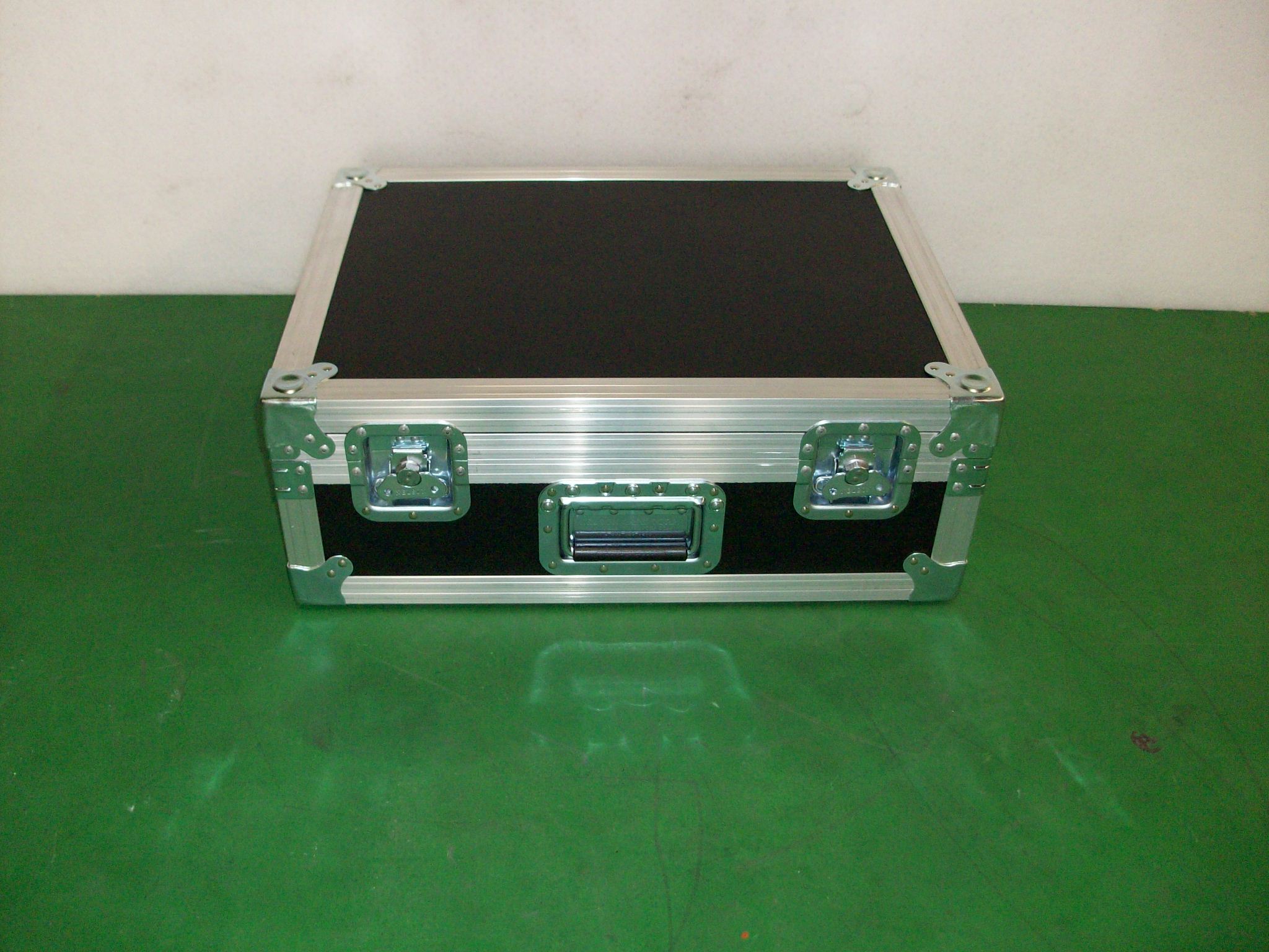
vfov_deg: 41.8
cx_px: 634
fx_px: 1246
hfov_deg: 54.0
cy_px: 476
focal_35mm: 34
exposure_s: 1/42.4
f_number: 2.8
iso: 160
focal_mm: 5.7
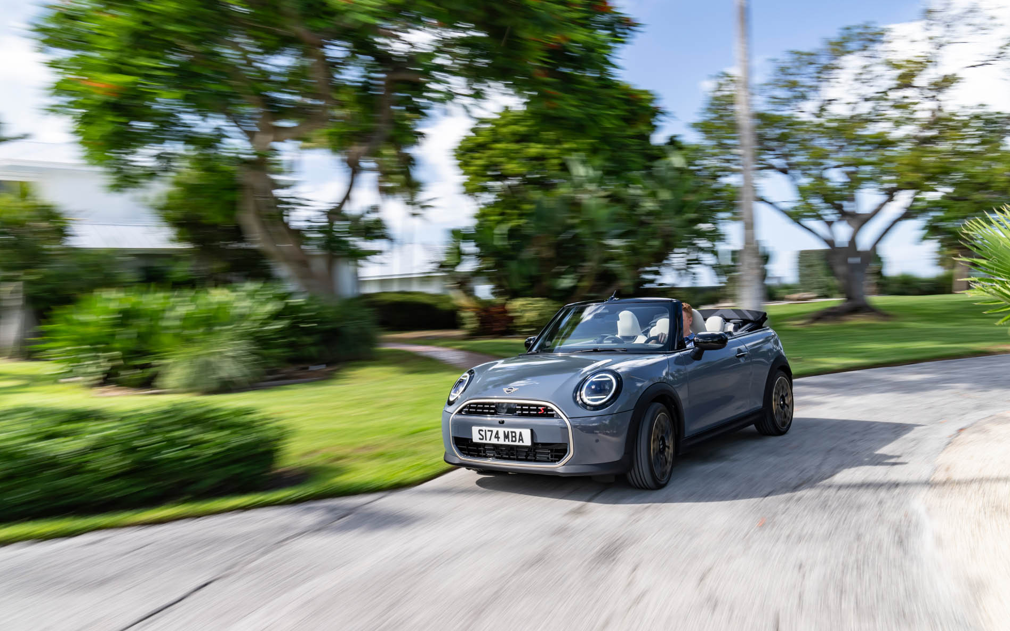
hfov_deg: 61.2
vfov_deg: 40.6
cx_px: 503
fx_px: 853
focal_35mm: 31
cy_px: 315
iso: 100
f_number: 13
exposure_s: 1/25
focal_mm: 30
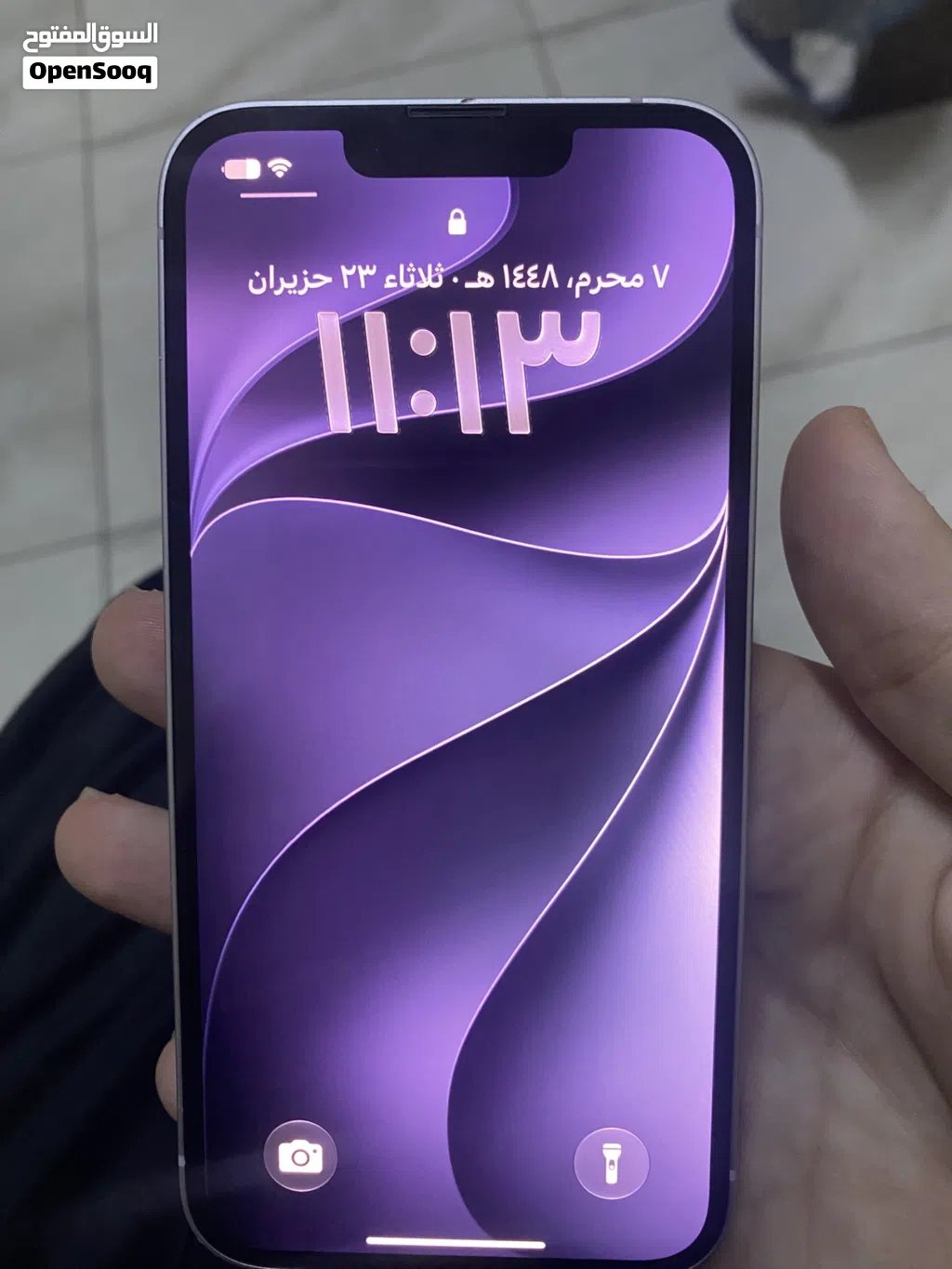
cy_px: 634
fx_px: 917
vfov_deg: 69.4
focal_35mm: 25
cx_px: 476
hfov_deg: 54.9
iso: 250
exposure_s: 1/50
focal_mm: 4.25
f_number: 1.8
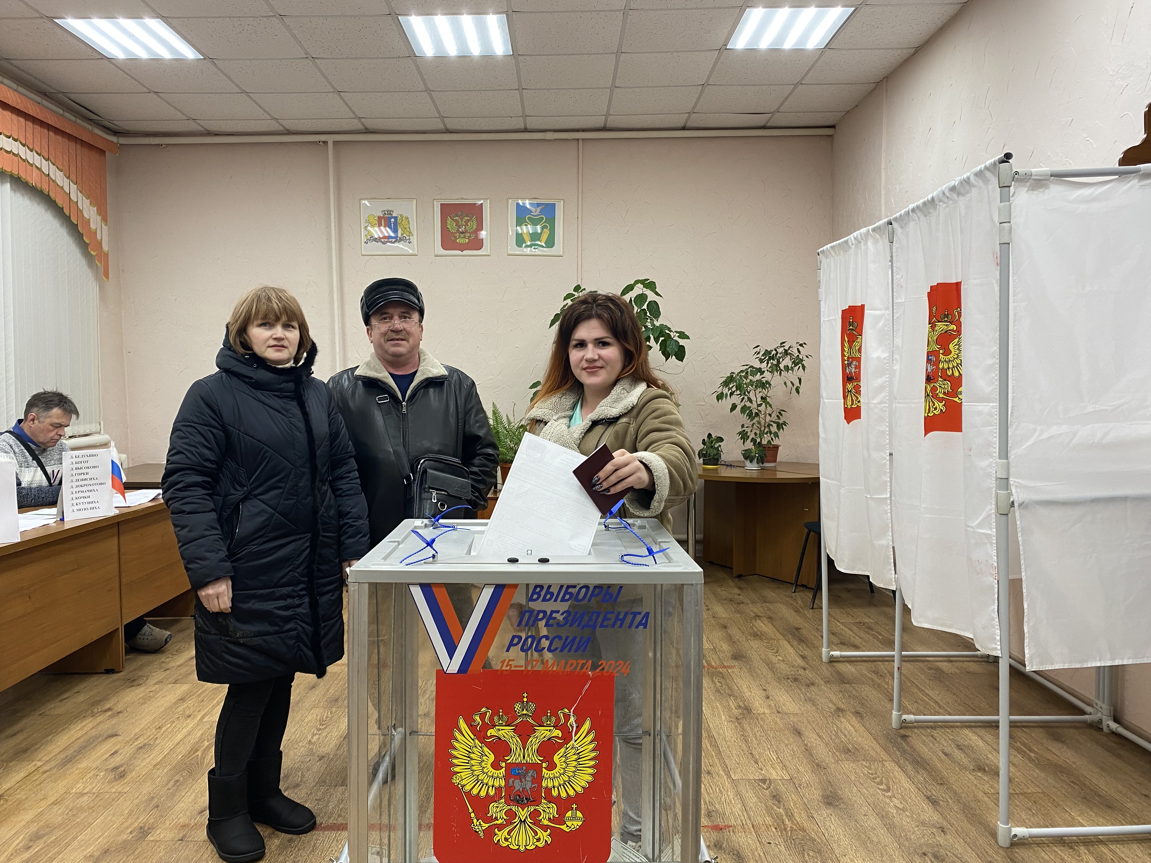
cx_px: 576
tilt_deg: -2.7
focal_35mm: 26
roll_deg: -0.4
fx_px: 865
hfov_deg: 67.3
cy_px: 432
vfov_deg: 53.1
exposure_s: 1/50
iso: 64
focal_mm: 4.25
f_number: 1.8
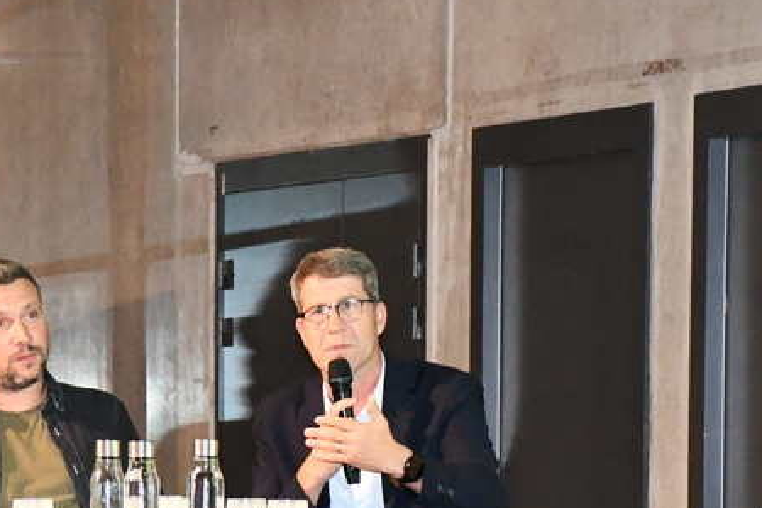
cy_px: 560
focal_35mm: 240
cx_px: 103
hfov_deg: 8.6
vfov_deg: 5.7
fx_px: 5080
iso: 5000
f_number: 5
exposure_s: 1/60
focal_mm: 60
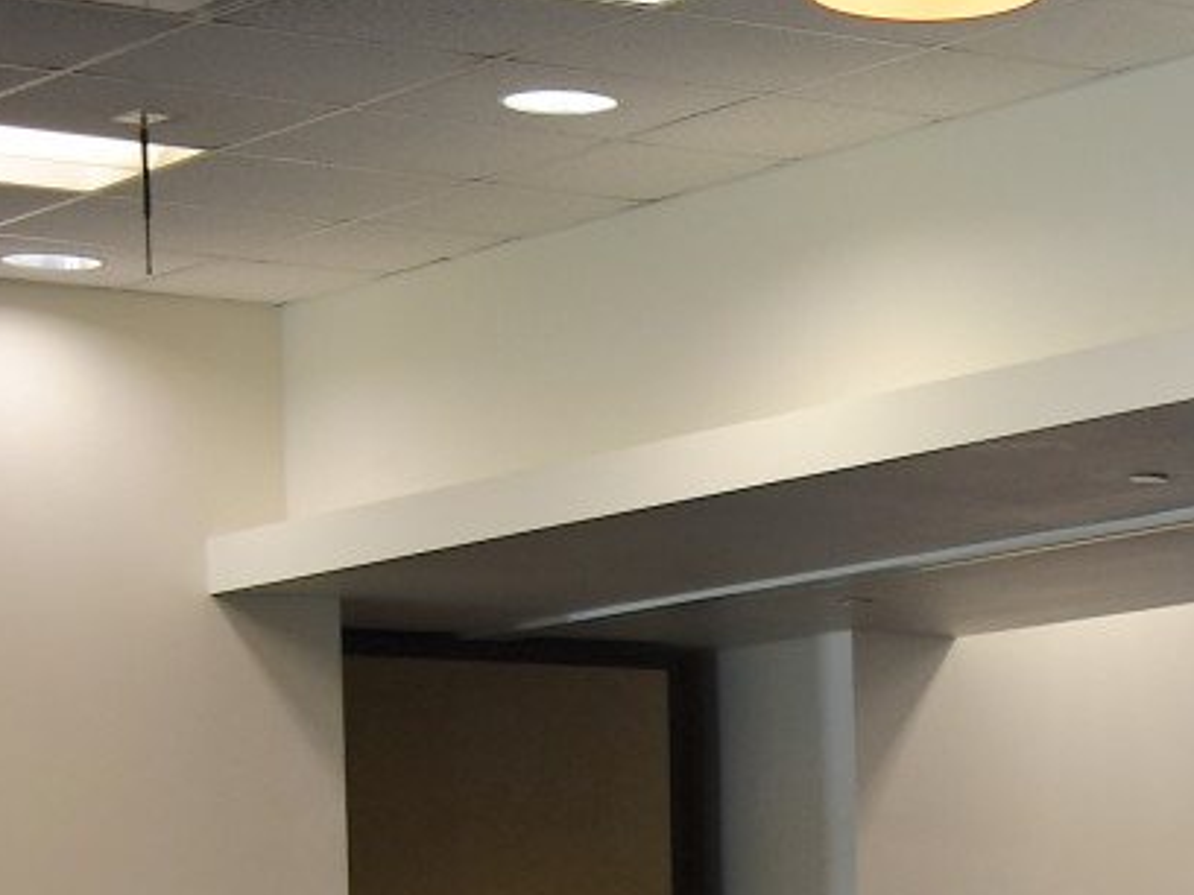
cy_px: 1386
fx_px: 5381
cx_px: 2043
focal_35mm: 156
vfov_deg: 9.2
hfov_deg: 11.8
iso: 400
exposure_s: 1/50
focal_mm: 31
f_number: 4.2
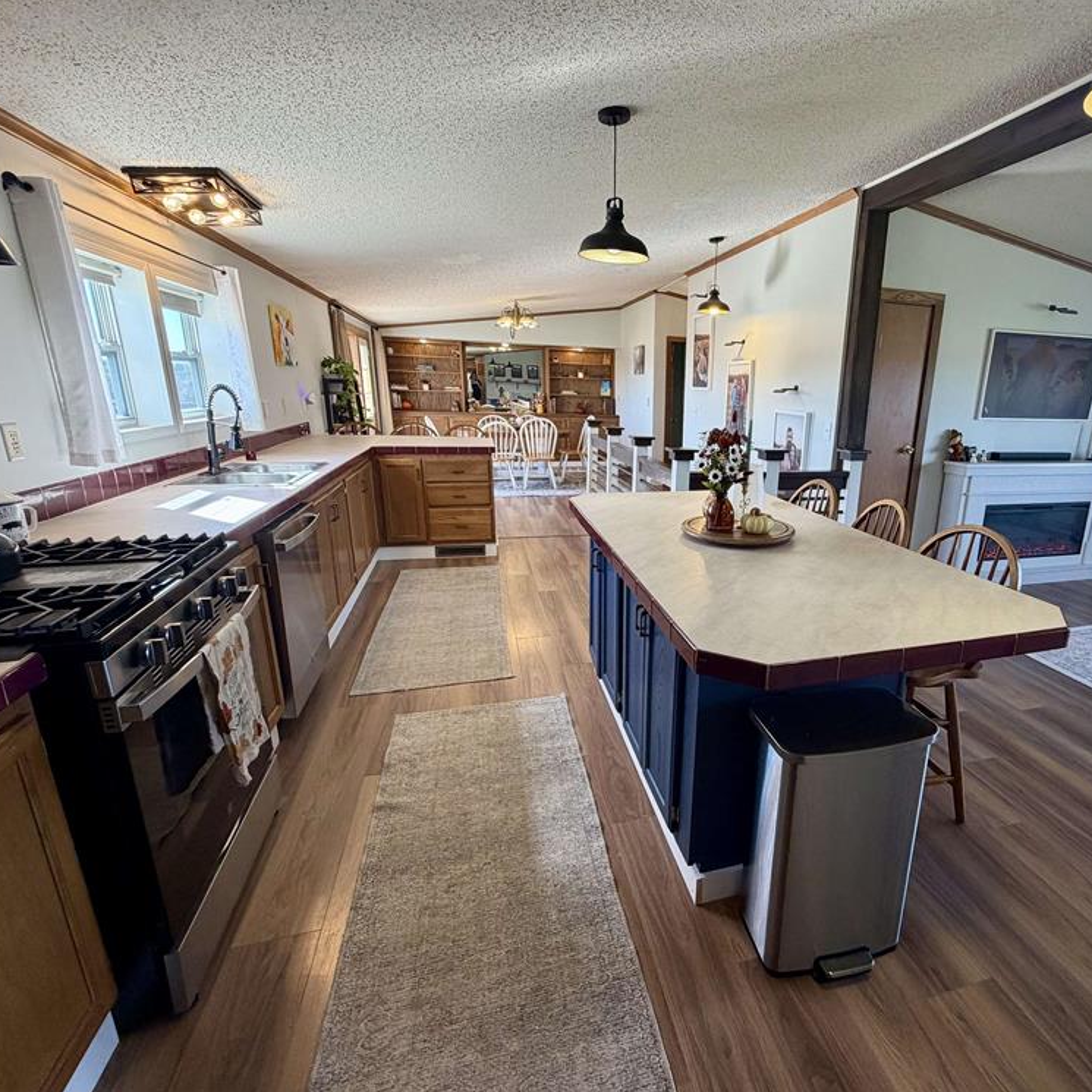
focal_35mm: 17
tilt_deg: -15.8
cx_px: 685
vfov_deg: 84.0
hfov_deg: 82.3
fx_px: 607
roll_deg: -1.5
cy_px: 557
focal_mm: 2.22
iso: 160
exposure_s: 1/120
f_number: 2.2
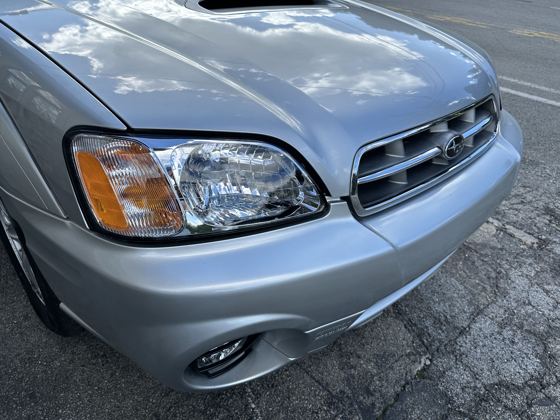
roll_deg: +0.1
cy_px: 210
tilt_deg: -28.9
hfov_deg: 71.6
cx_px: 280
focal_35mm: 24
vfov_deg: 56.8
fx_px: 388
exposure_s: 1/1949
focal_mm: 6.86
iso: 80
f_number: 1.78
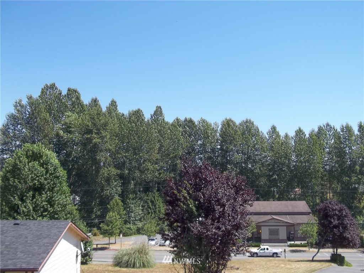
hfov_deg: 51.4
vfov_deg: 39.7
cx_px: 182
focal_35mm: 36
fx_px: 379
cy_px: 136
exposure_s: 1/100
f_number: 8
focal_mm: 6.5
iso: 64
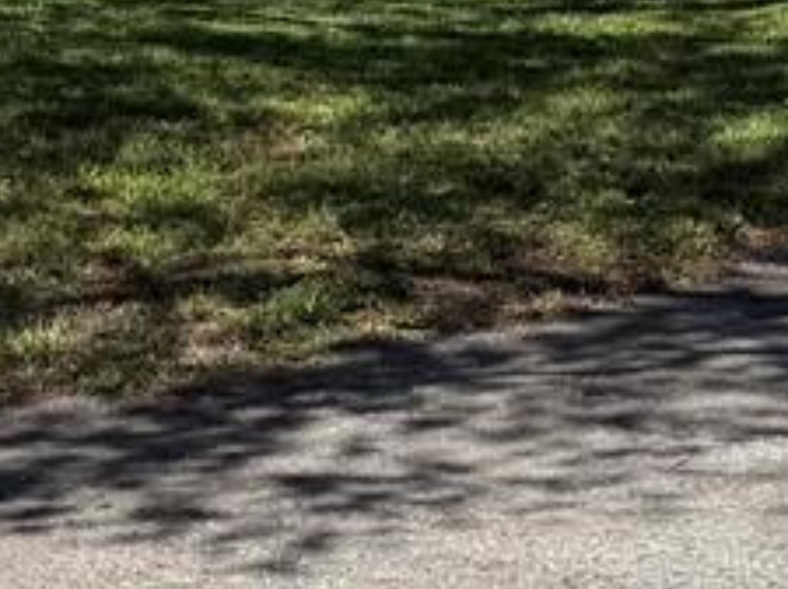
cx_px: -147
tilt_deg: -4.5
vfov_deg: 8.6
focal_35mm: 171
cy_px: -53
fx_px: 3886
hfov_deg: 11.4
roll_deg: +0.8
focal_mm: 6.76
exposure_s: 1/4975
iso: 80
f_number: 1.78
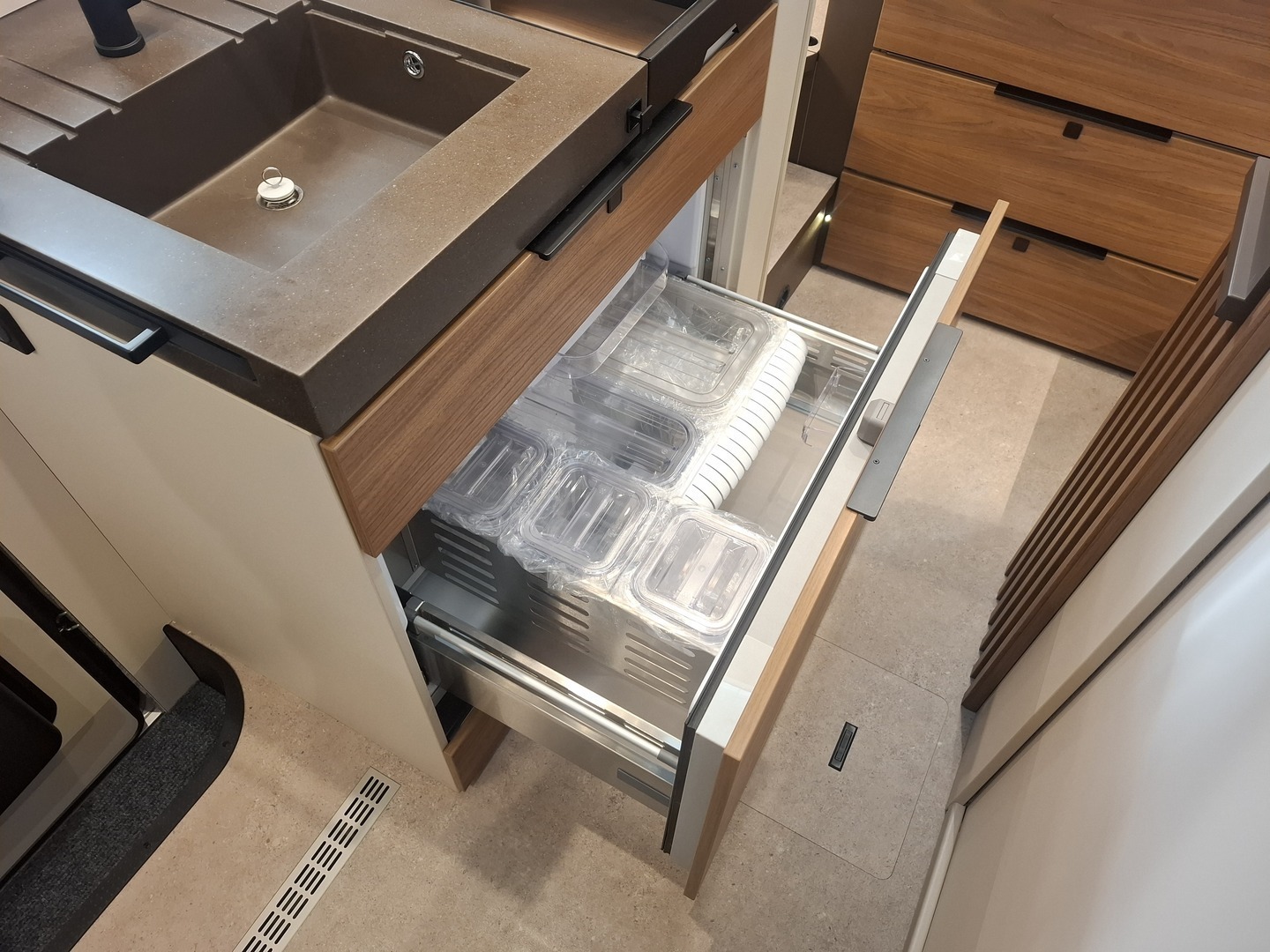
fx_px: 844
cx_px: 635
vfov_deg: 58.9
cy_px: 476
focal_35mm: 23
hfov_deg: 73.9
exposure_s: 1/33
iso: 400
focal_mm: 5.54
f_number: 1.8
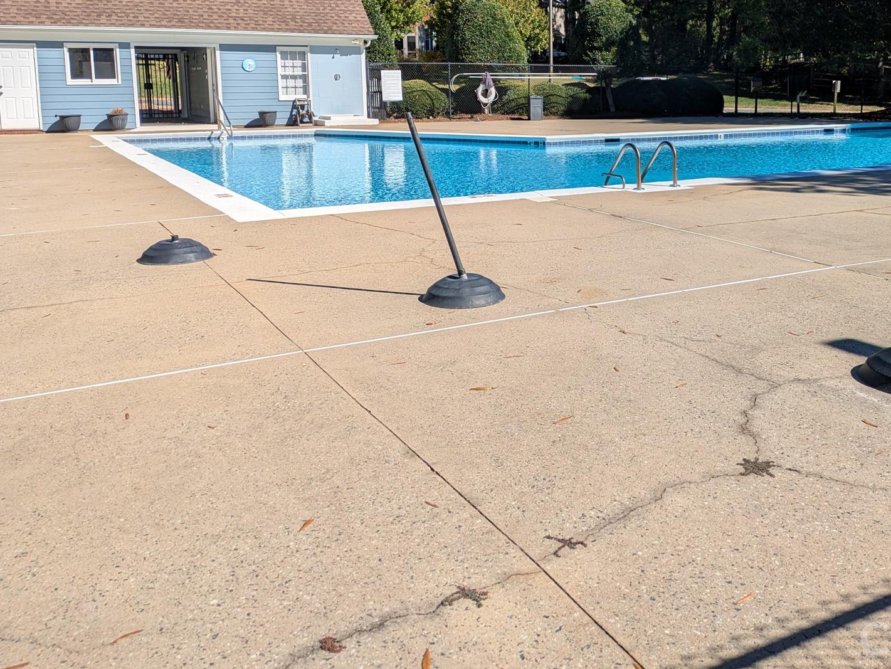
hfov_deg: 50.4
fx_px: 927
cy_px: 204
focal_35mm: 36
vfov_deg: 39.1
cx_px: 596
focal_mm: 5.43
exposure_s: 1/2959
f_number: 1.89
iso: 40
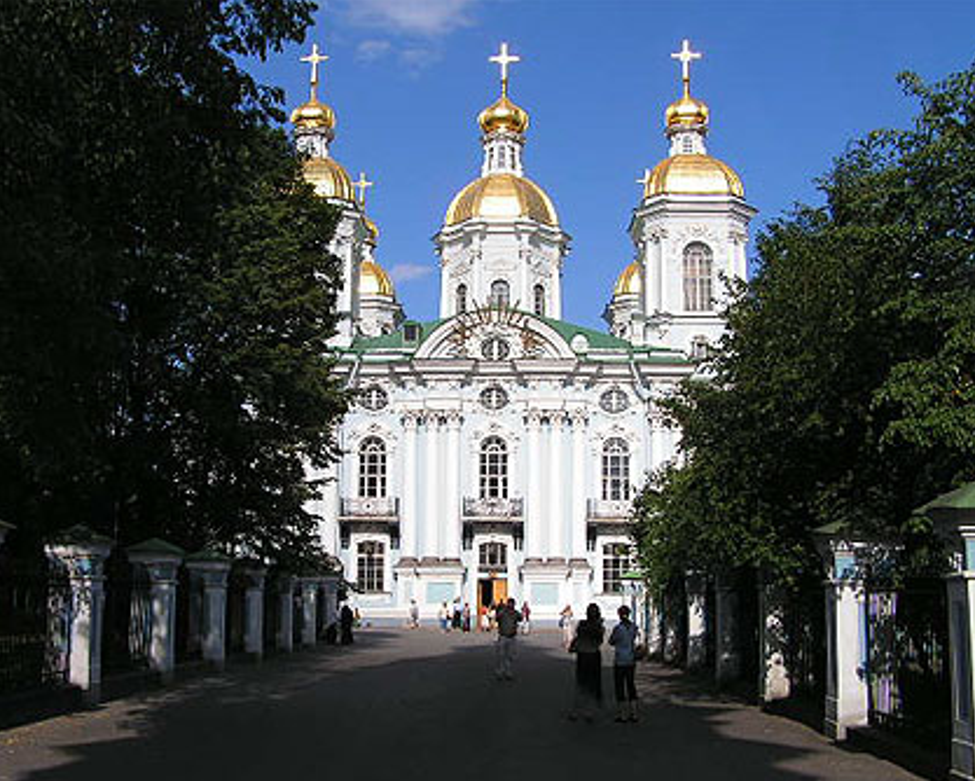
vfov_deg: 37.4
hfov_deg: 45.8
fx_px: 1155
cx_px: 486
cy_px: 393
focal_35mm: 40
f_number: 5.6
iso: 50
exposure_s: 1/800
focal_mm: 6.3
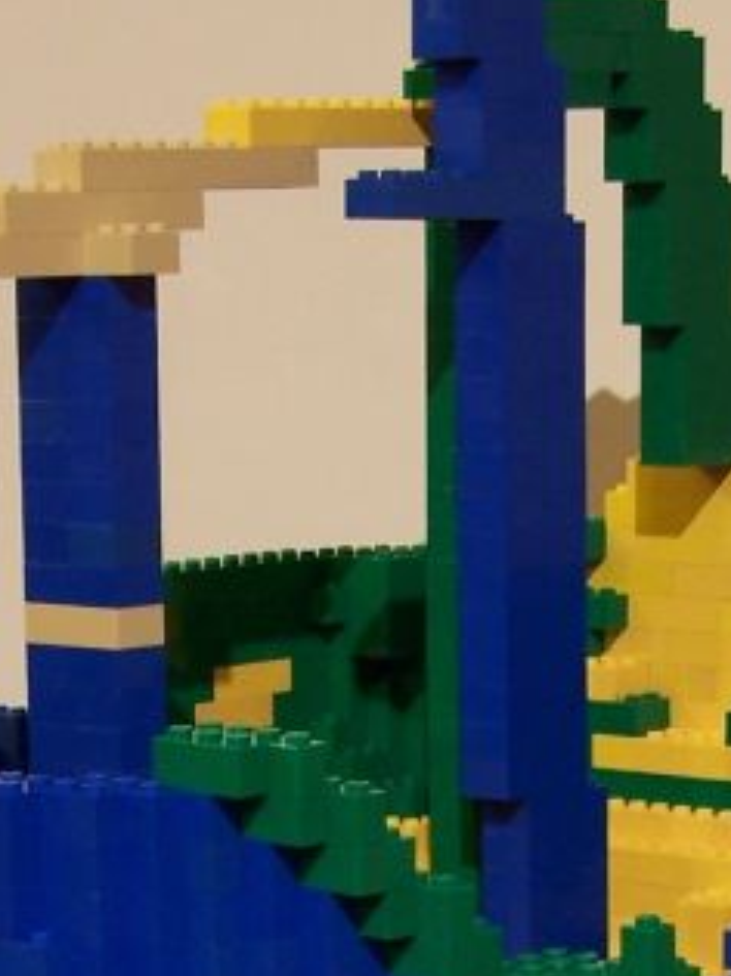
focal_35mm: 130
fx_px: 3663
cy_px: 1308
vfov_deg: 14.5
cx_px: 195
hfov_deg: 11.4
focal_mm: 6.7
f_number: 2.8
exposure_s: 1/2
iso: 80
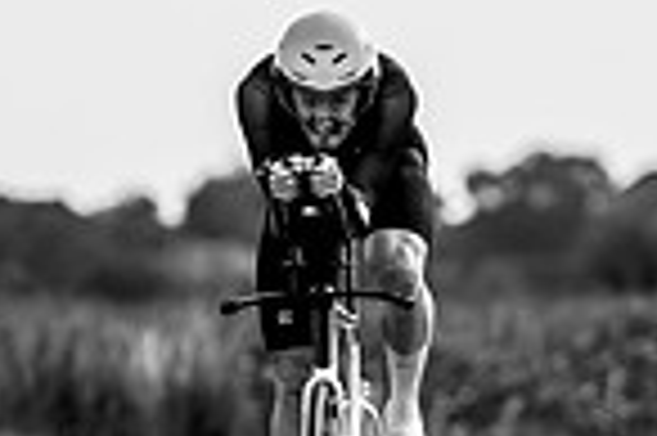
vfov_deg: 1.4
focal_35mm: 1009
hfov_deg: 2.0
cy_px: 390
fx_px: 18393
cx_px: 130
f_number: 3.2
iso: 100
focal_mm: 191
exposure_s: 1/1000
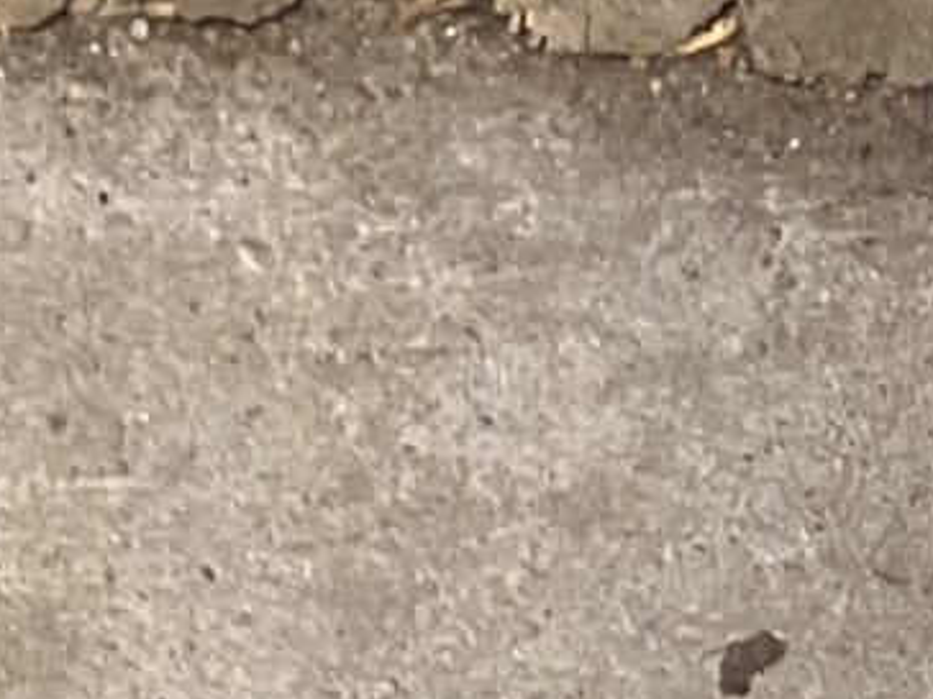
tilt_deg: -77.4
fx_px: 5310
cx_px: -1881
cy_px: 2453
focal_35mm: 197
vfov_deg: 6.5
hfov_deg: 8.4
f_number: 1.8
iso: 200
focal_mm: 3.99
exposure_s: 1/60
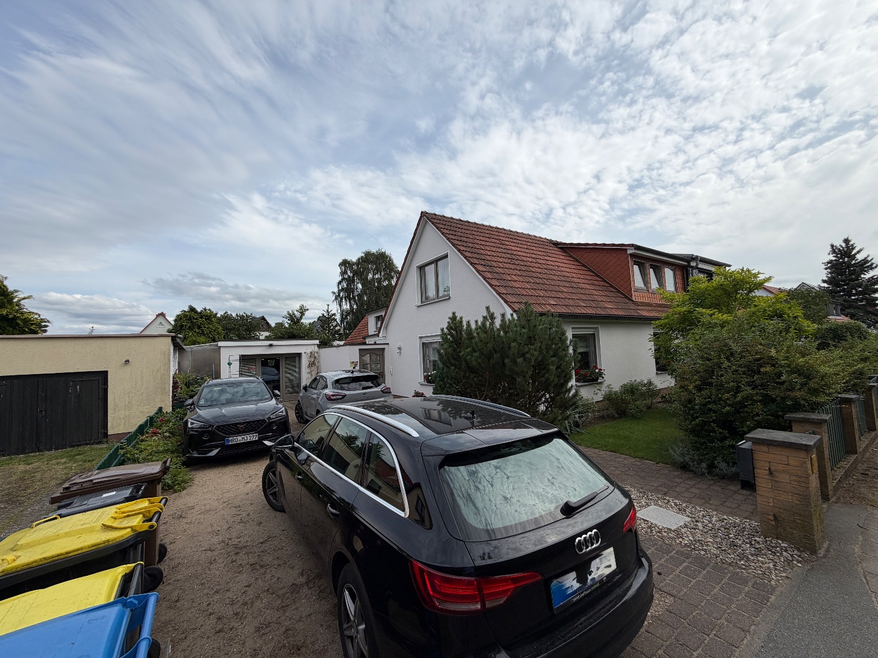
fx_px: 355
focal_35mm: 14
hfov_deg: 102.1
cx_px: 439
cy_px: 329
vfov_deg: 85.7
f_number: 2.2
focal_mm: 2.22
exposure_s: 1/1145
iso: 20
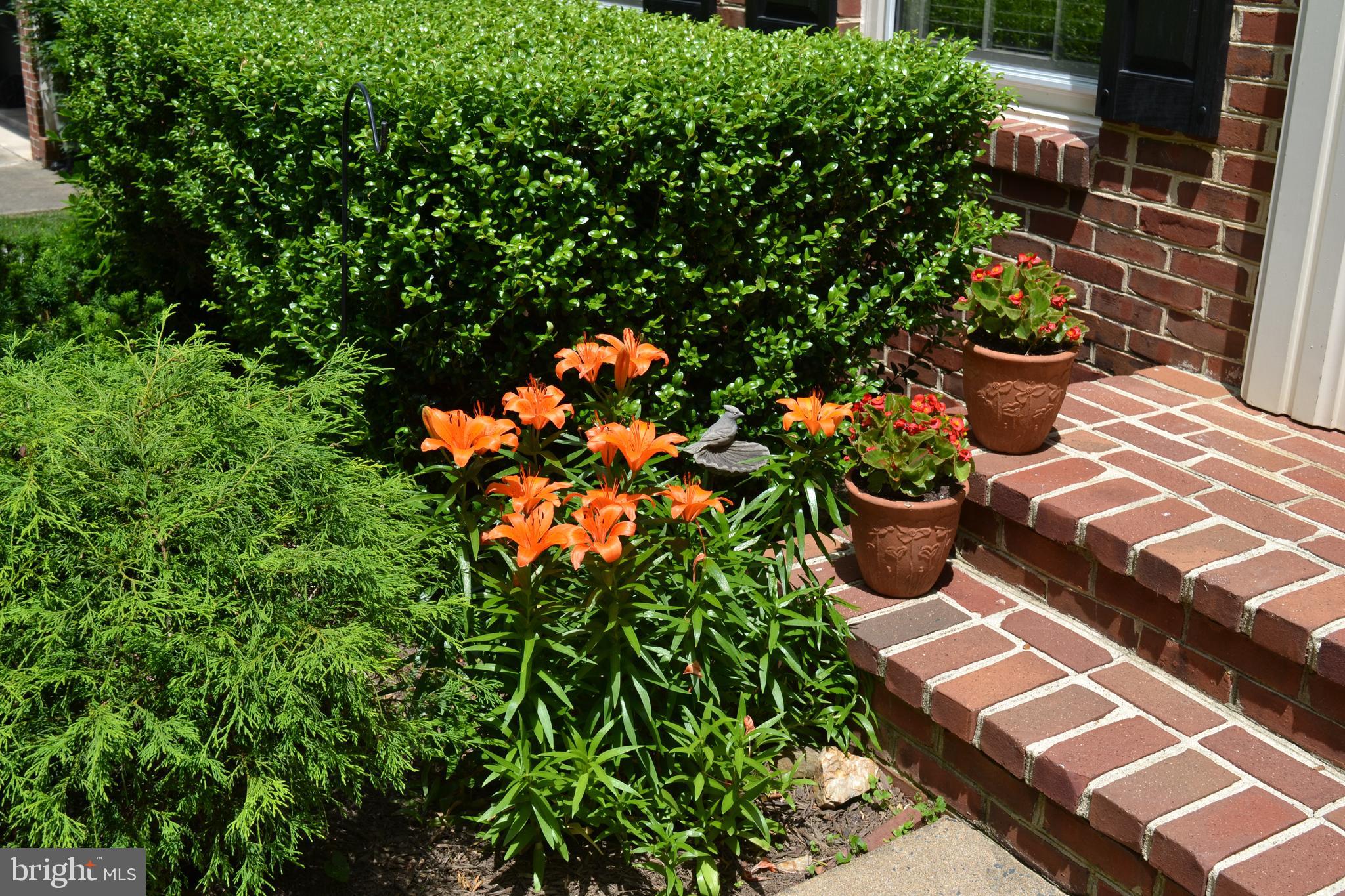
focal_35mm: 40
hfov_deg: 47.9
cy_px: 448
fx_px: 1513
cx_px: 672
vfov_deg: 33.0
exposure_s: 1/250
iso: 100
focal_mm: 27
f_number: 8
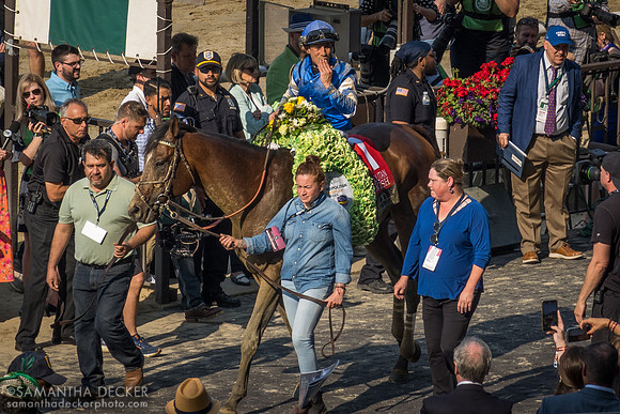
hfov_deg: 6.1
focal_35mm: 337
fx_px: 5808
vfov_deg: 4.1
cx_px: 280
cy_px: 75
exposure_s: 1/640
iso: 100
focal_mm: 72
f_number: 4.5
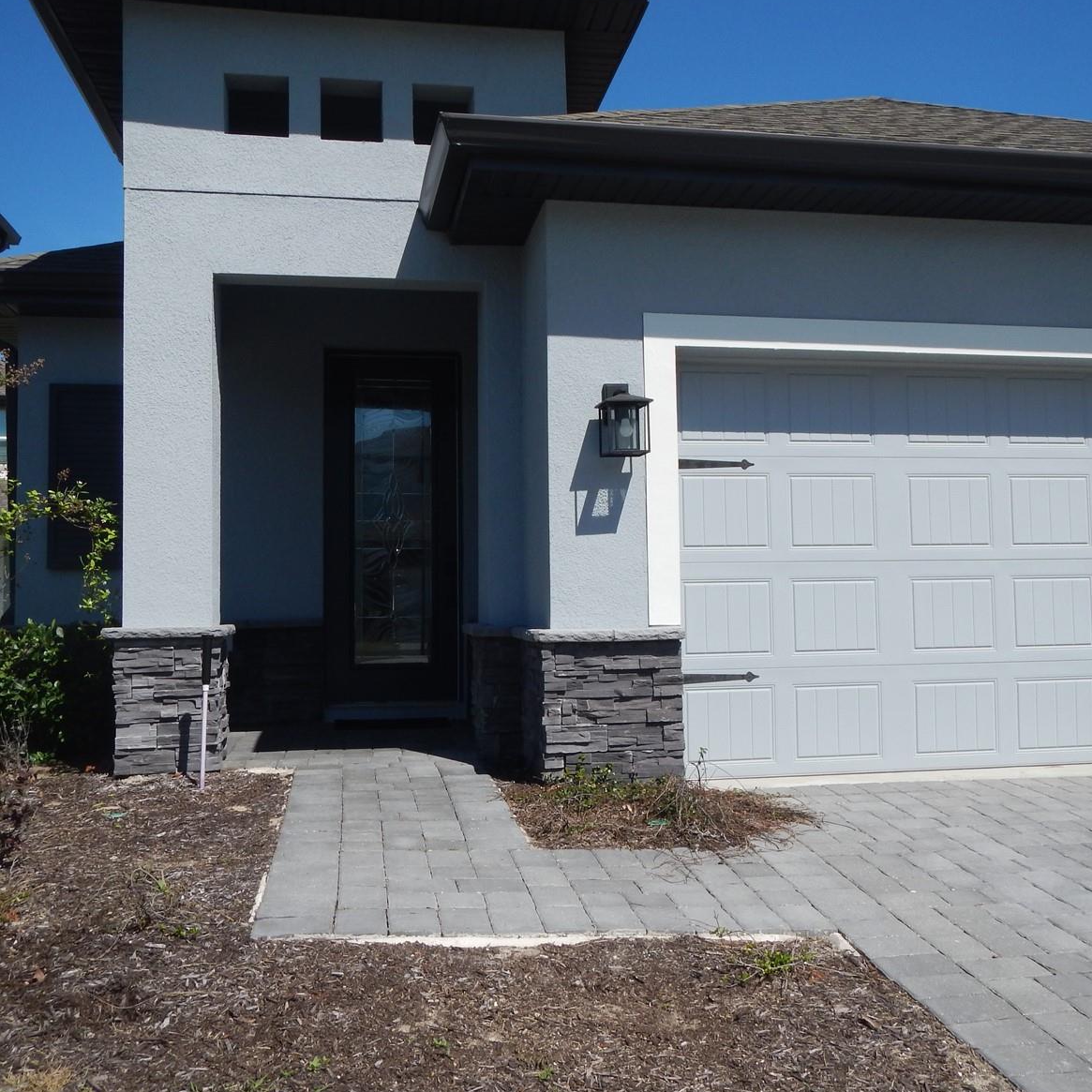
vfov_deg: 48.4
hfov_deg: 48.4
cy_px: 535
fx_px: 1213
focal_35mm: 34
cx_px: 584
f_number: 3.9
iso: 125
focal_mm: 5
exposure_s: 1/1500
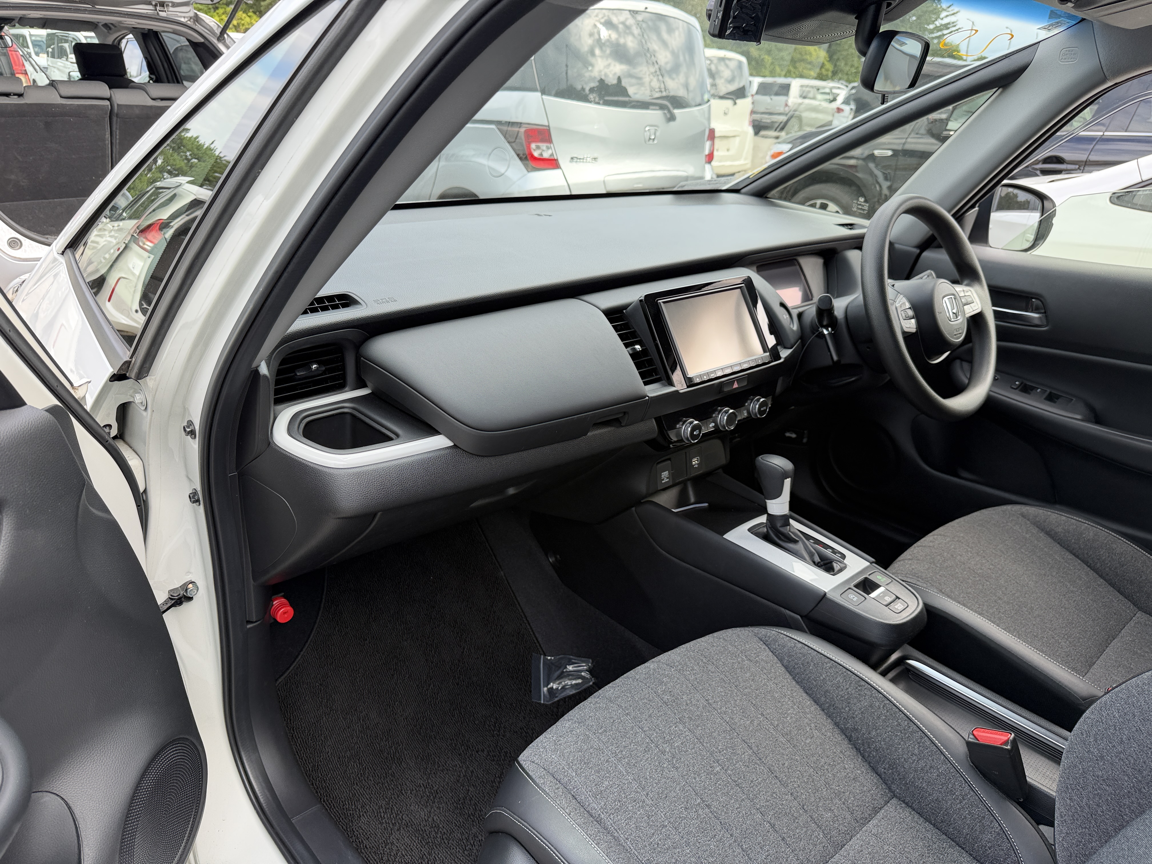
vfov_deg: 56.8
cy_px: 432
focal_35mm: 24
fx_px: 799
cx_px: 576
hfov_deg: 71.6
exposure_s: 1/243
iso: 80
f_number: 1.78
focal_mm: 6.76
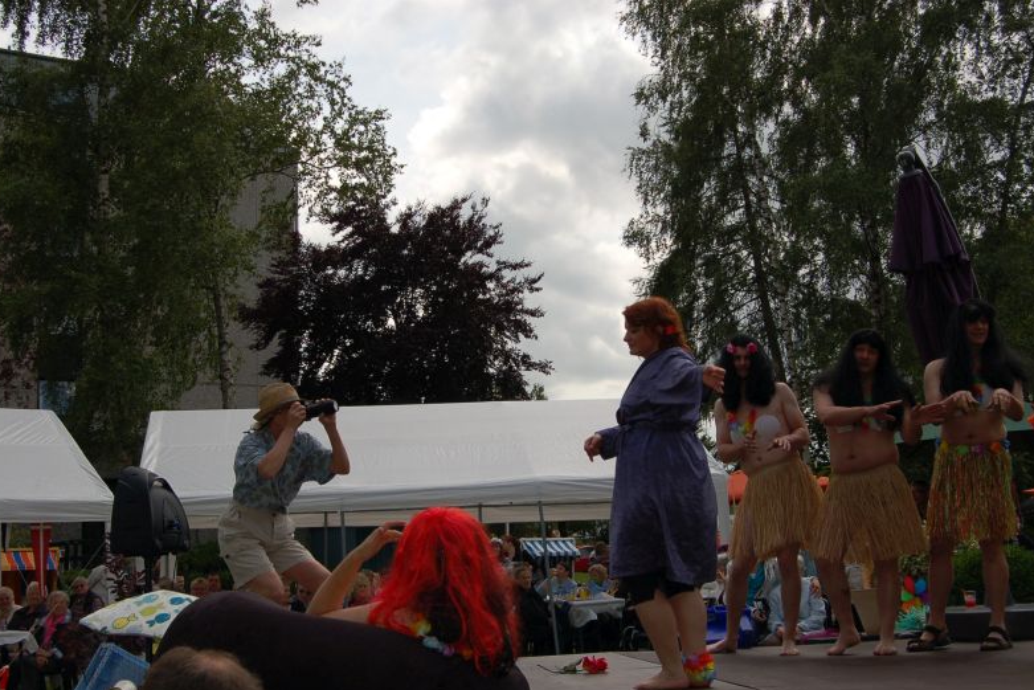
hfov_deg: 41.5
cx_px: 512
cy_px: 350
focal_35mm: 48
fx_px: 1365
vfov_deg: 28.4
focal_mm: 31
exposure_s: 1/500
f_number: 10
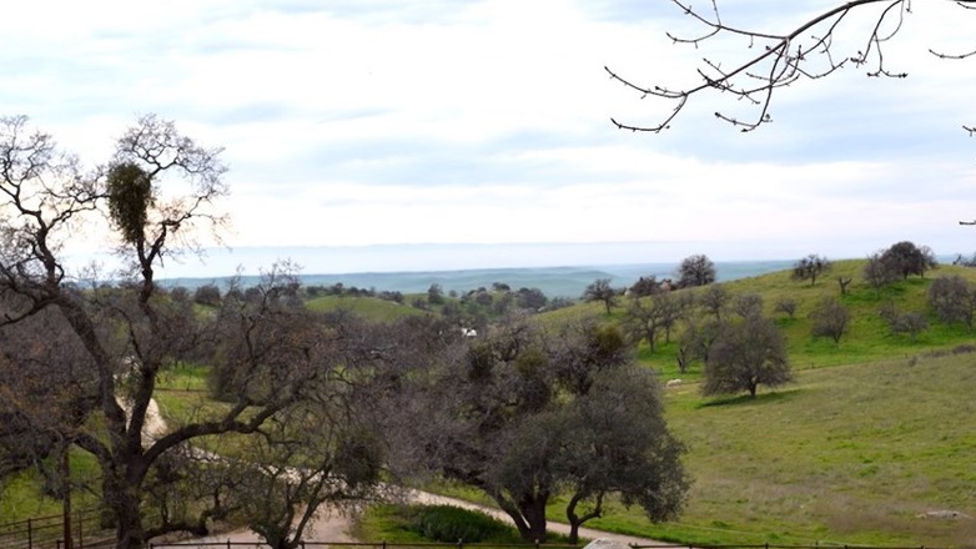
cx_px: 574
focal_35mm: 60
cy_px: 245
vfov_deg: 20.2
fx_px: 1545
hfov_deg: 35.0
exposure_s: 1/200
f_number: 8
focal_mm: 29
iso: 100
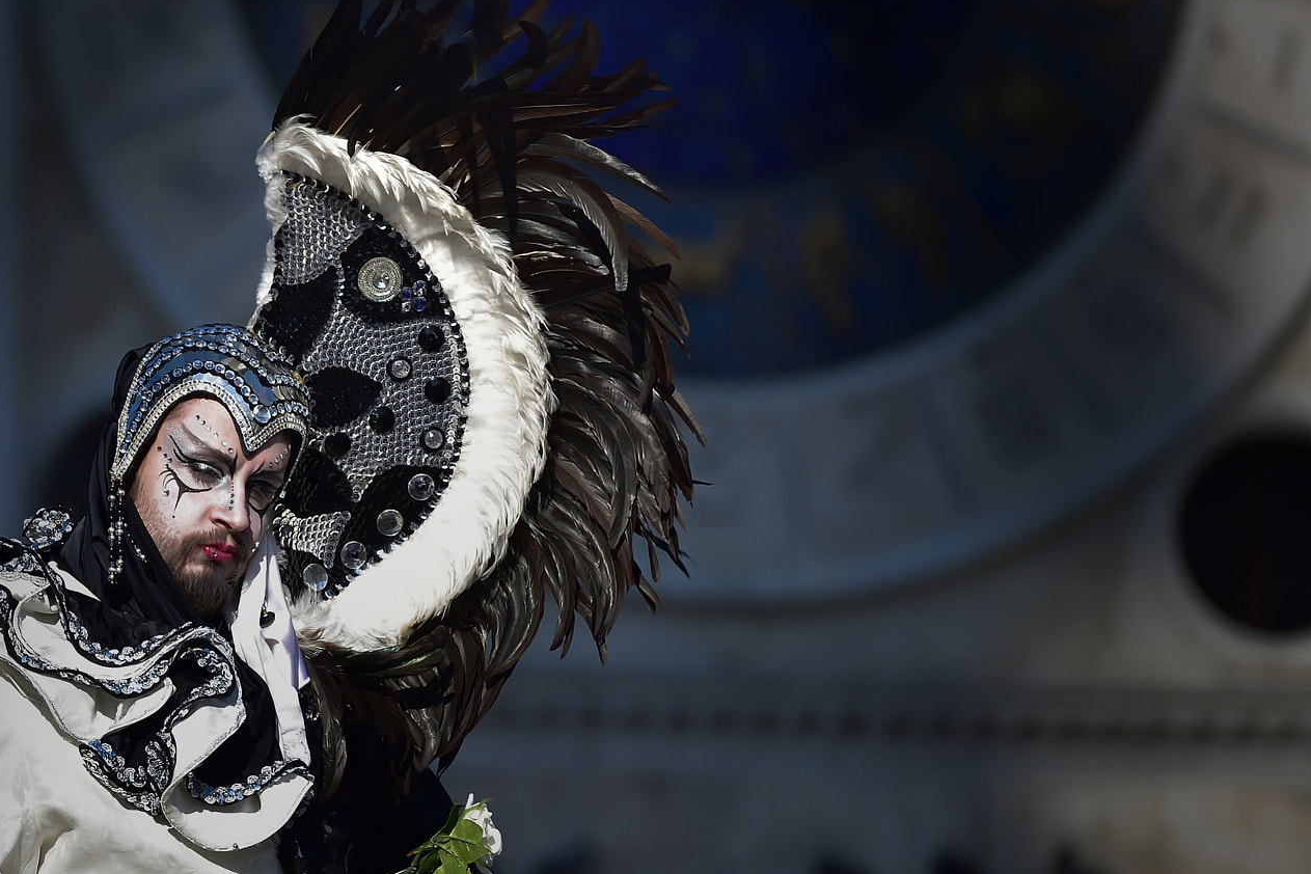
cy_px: 441
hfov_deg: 3.6
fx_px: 20756
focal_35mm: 570
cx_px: 483
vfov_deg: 2.4
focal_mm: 300
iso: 100
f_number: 5.6
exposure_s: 1/500
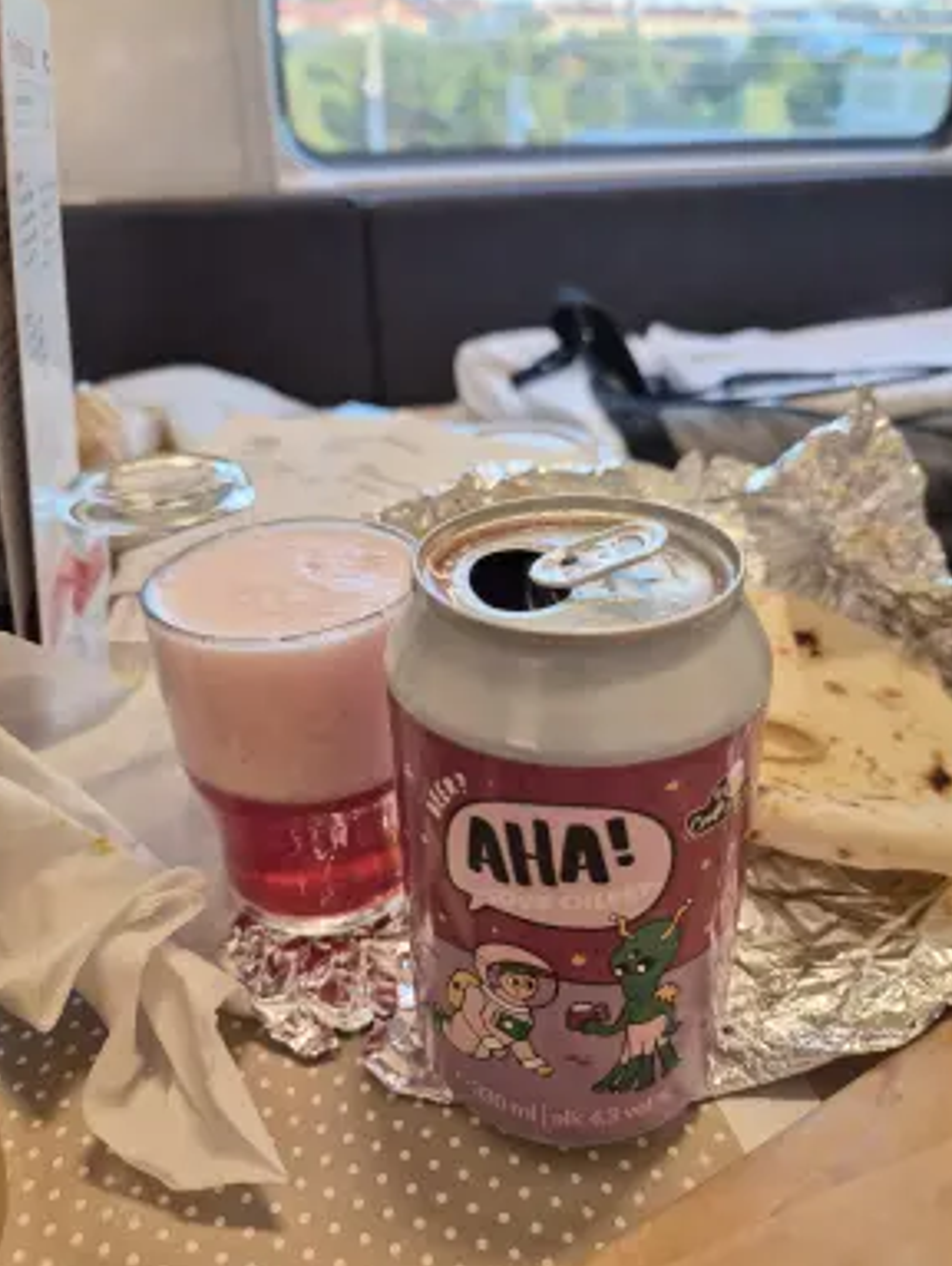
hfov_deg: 56.9
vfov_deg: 71.5
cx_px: 473
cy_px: 618
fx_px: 879
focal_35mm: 24
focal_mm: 5.4
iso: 160
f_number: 1.8
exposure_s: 1/52
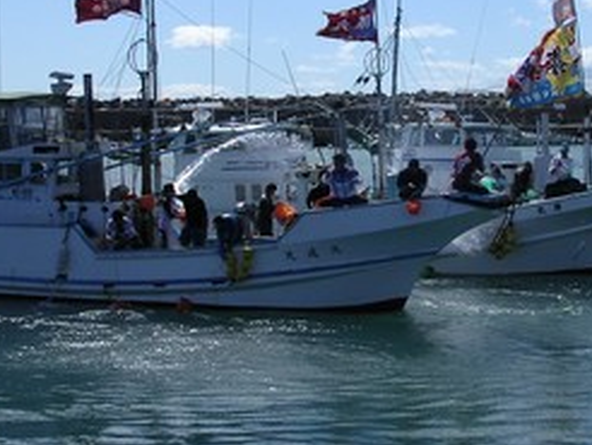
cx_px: 395
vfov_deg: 15.2
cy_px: 144
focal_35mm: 97
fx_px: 1661
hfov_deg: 20.1
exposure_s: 1/364
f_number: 6.4
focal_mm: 8
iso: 100
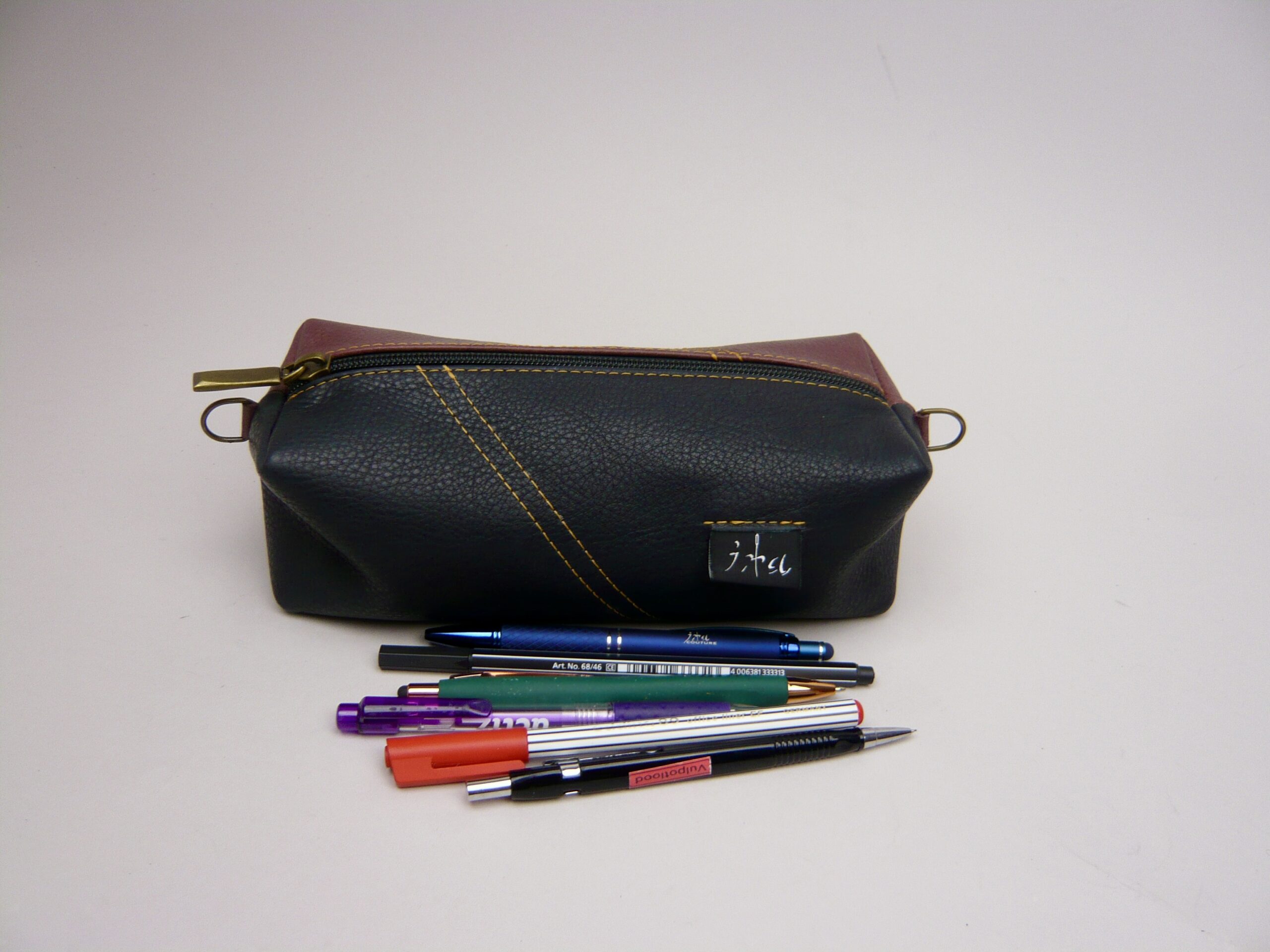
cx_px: 635
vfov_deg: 49.7
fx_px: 1027
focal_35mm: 28
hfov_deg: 63.4
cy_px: 476
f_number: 2.8
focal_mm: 4.6
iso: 100
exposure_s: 1/60
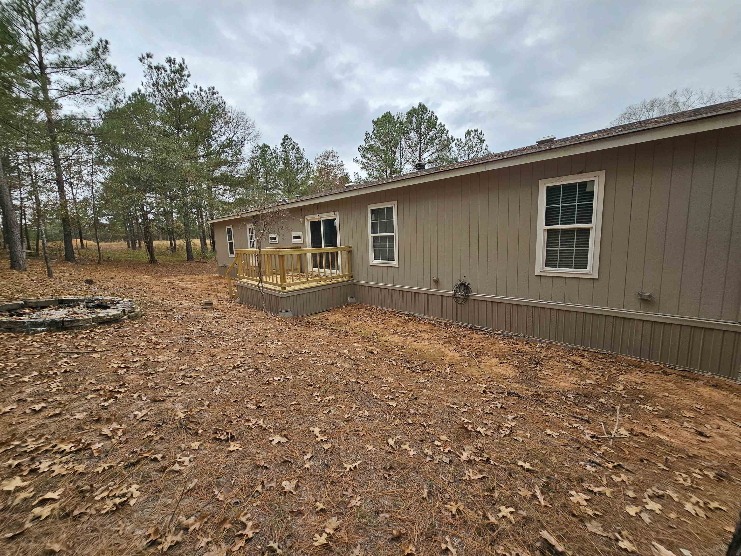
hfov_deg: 106.2
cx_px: 370
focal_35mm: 13
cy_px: 278
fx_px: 278
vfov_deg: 89.9
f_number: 2.2
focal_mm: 2.2
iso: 50
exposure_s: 1/671
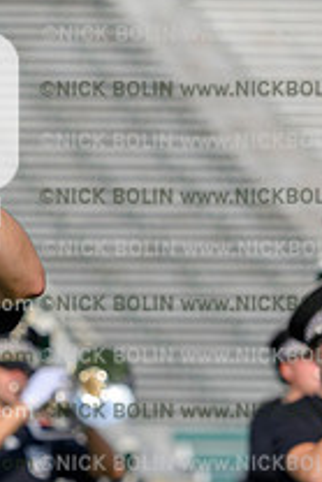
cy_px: 143
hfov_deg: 3.3
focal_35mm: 418
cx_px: -146
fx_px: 5598
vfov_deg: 4.9
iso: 100
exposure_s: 1/1600
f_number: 4
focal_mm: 150
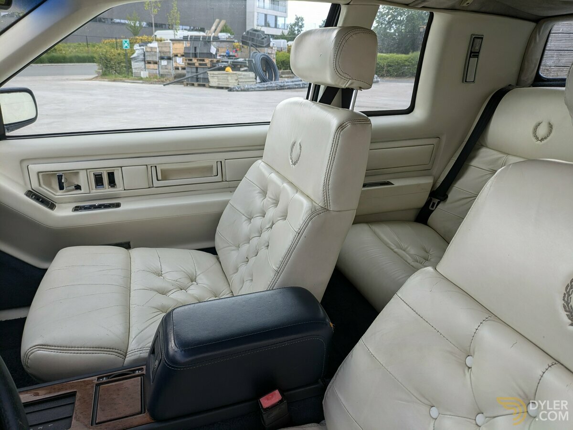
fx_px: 414
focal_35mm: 25
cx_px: 286
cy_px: 215
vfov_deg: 54.9
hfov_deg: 69.4
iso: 40
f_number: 1.89
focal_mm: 5.43
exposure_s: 1/316
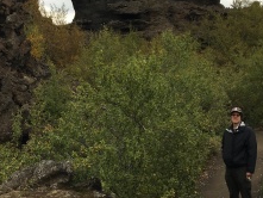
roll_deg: -0.4
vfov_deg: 20.4
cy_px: 81
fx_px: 547
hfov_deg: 26.8
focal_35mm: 72
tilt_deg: +2.4
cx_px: 79
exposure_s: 1/523
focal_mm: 4.15
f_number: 2.2
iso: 25
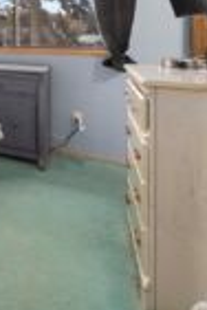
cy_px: 41
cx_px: -123
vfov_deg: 50.5
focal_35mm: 34
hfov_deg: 25.6
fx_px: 293
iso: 1000
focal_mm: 12
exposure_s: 1/13
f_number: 6.3
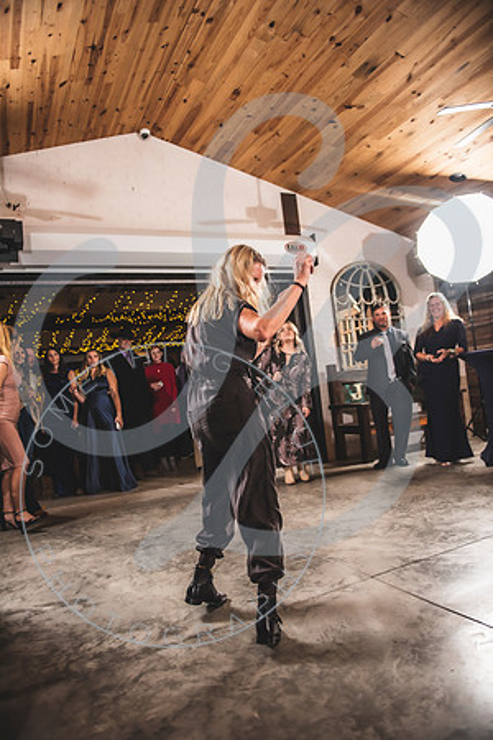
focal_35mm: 24
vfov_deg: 73.7
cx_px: 246
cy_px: 370
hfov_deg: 53.1
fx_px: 493
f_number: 2.8
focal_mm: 24
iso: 500
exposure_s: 1/160
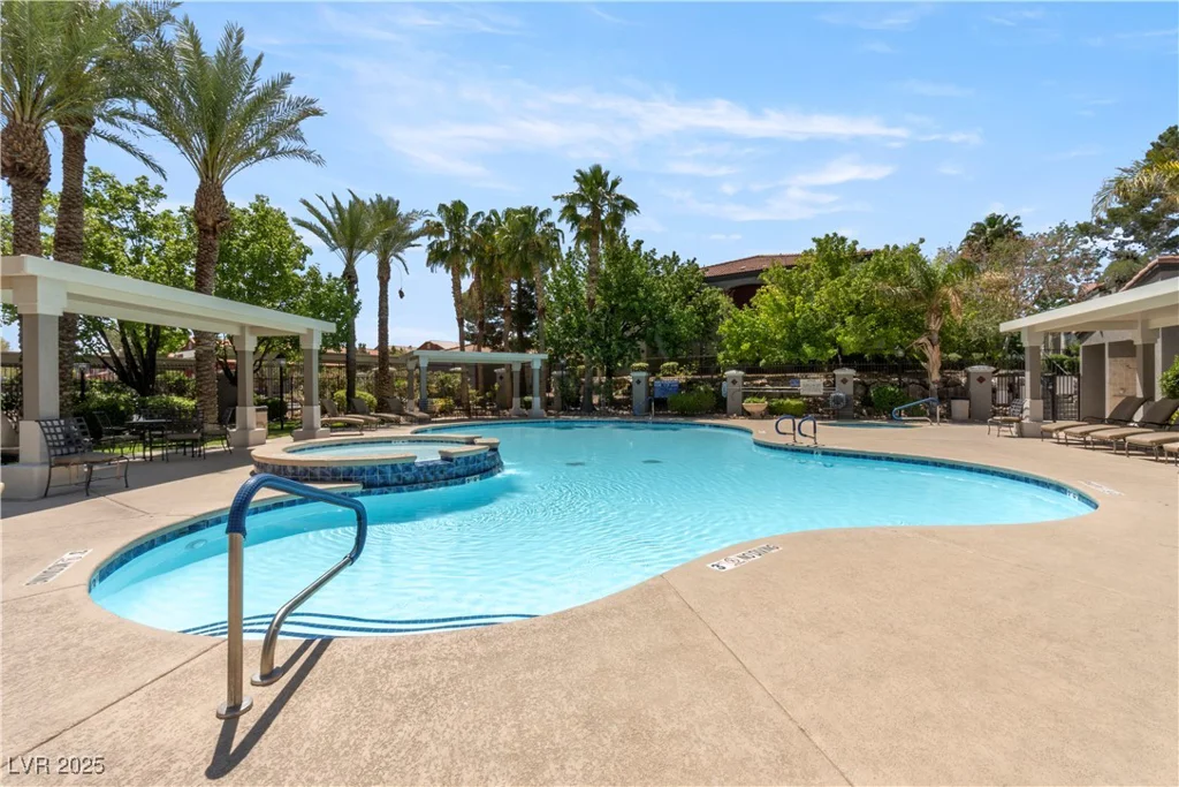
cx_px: 590
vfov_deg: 77.3
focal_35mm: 15
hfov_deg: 100.4
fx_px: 491
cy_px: 394
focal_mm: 10
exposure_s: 1/200
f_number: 18
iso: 200
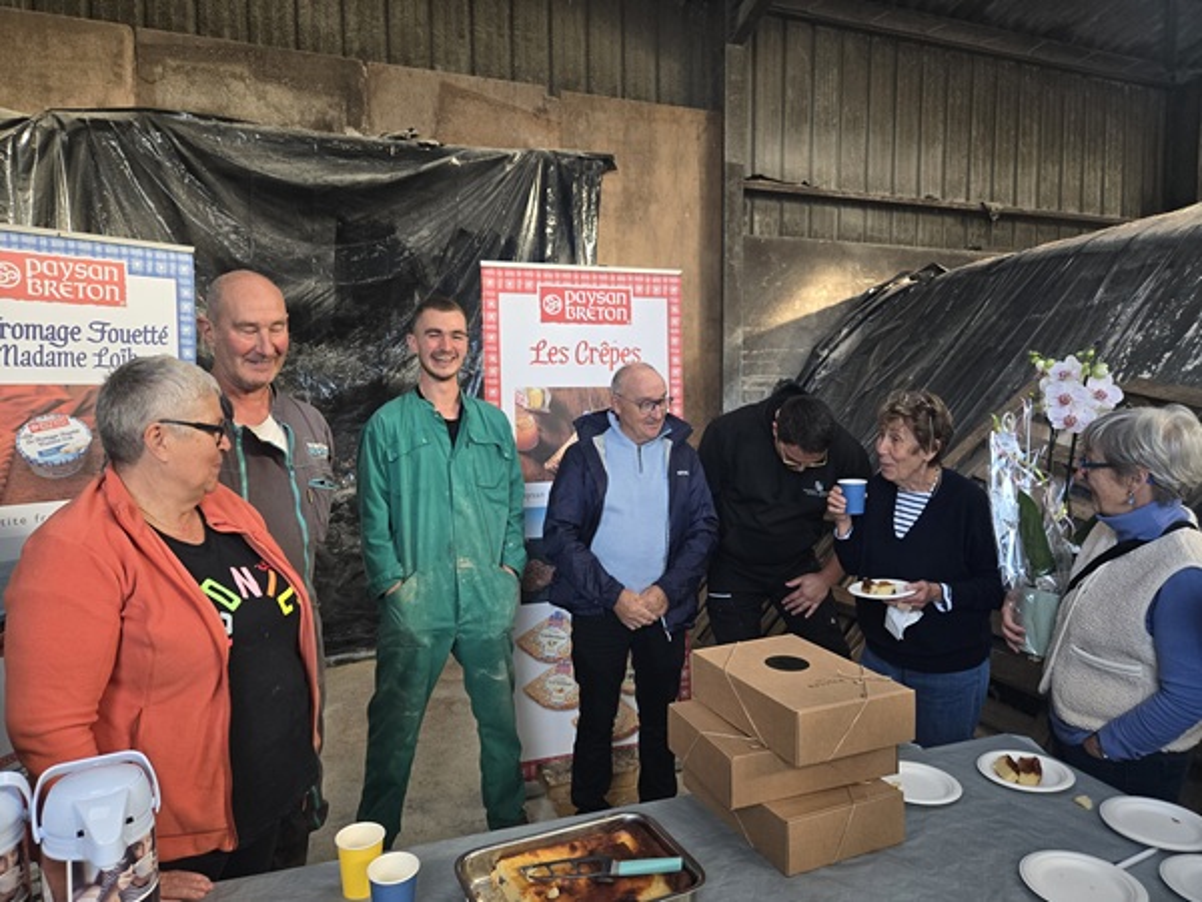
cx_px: 601
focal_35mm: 23
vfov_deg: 58.9
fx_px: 799
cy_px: 451
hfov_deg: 73.9
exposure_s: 1/180
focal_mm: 5.4
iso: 125
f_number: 1.8
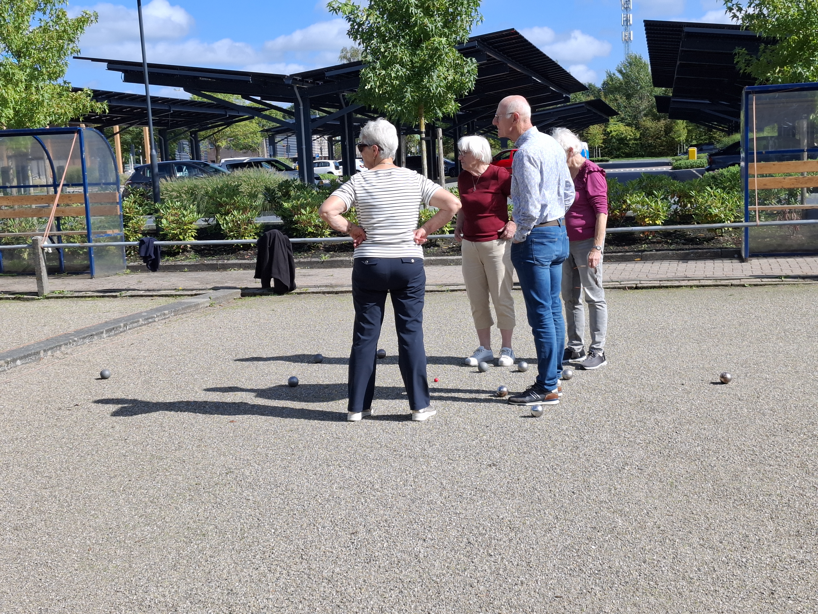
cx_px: 409
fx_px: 544
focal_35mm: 23
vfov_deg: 58.9
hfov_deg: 73.9
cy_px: 307
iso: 50
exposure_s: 1/1623
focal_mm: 5.54
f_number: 1.8
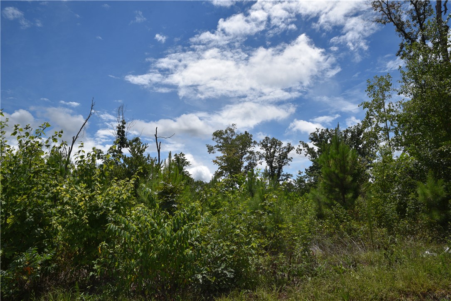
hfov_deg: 73.7
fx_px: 301
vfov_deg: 53.2
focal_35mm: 24
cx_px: 226
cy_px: 150
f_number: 11
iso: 200
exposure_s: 1/500
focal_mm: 24
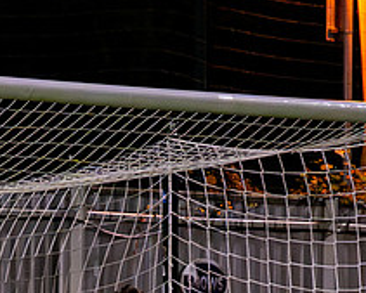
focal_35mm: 751
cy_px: 489
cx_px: 31
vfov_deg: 2.1
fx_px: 8139
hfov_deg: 2.6
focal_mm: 120
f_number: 2.8
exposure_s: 1/1250
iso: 6400
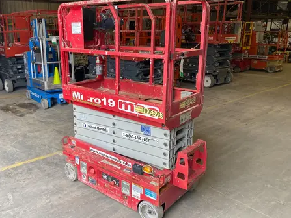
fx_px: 269
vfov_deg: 44.2
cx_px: 116
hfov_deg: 56.3
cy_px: 103
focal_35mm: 32
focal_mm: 4.25
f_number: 1.8
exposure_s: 1/120
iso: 64
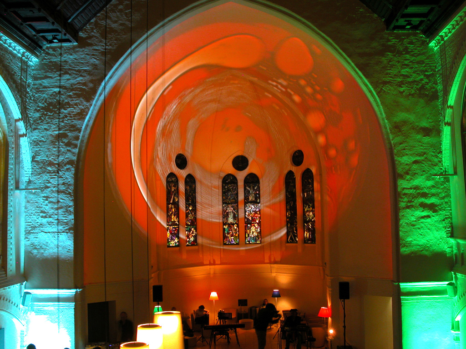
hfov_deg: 54.0
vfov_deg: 41.8
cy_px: 174
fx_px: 458
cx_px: 233
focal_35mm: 34
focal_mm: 8.9
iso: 100
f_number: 5
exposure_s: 1
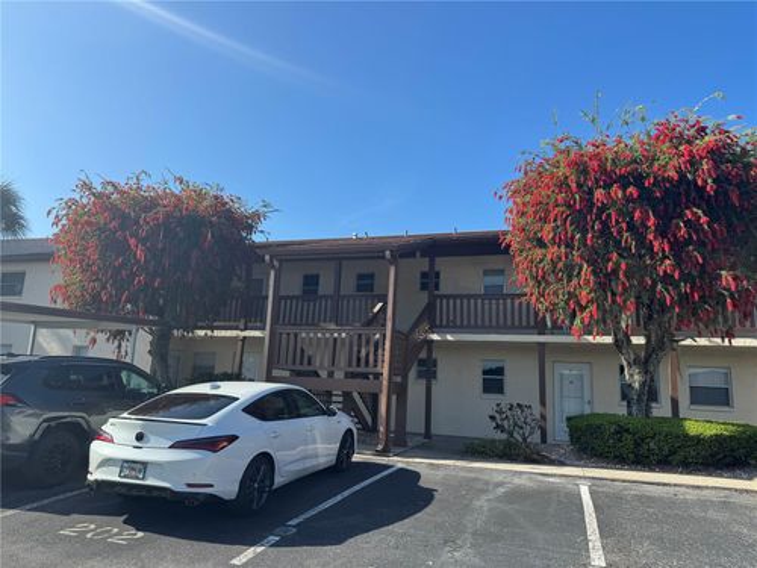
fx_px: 525
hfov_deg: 71.6
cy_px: 284
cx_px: 378
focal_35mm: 24
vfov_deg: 56.8
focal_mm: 6.76
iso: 80
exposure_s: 1/3247
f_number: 1.78
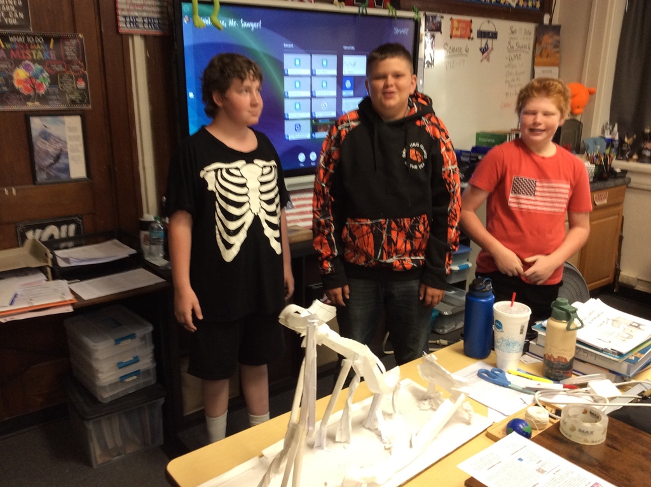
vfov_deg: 44.1
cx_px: 326
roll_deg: -0.2
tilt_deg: -18.1
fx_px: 601
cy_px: 244
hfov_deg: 56.9
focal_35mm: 32
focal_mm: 3.3
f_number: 2.4
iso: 64
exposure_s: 1/25
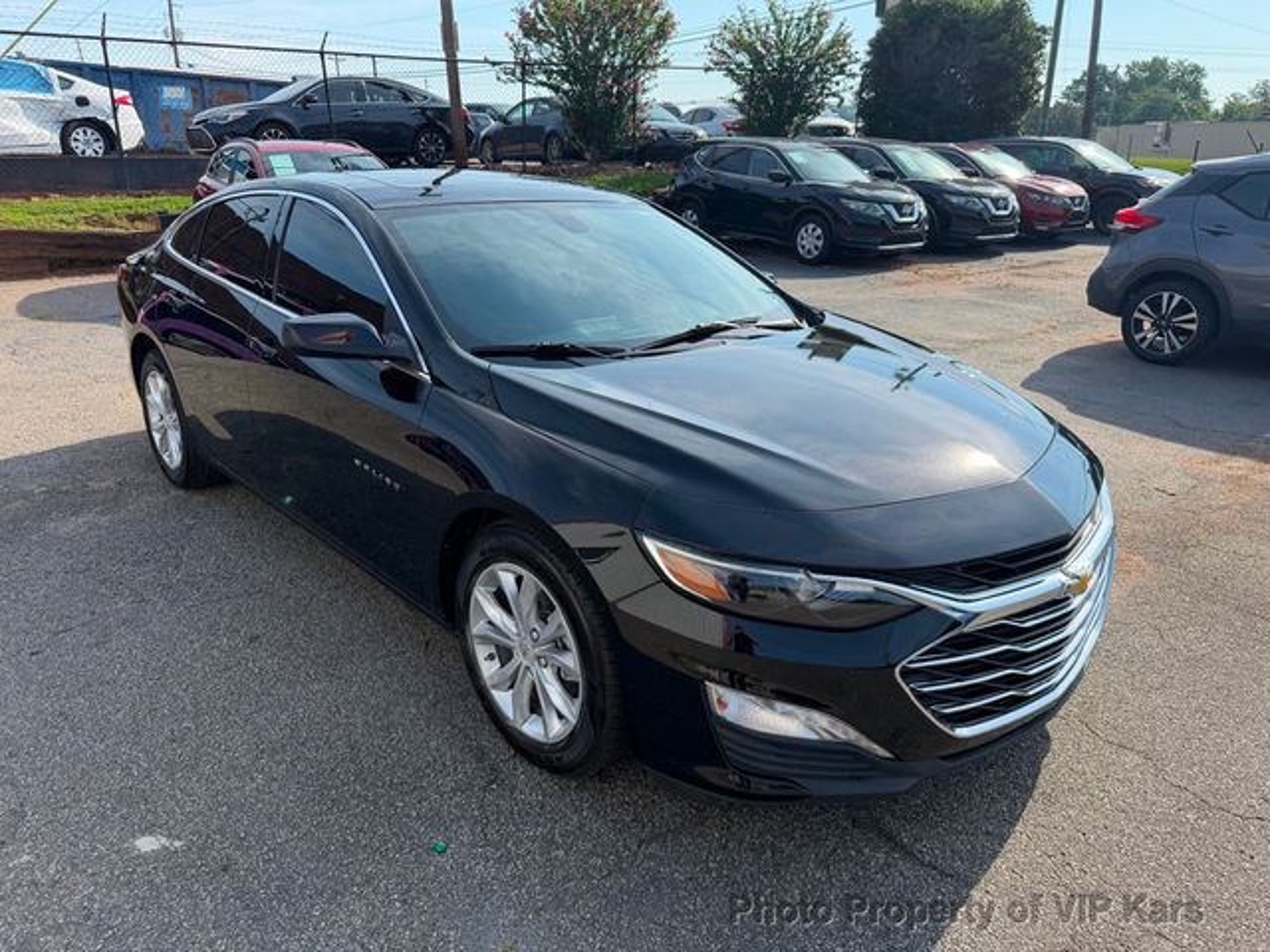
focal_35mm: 24
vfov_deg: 56.8
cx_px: 635
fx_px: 881
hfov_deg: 71.6
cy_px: 476
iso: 100
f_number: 1.78
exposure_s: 1/3021
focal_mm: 6.76
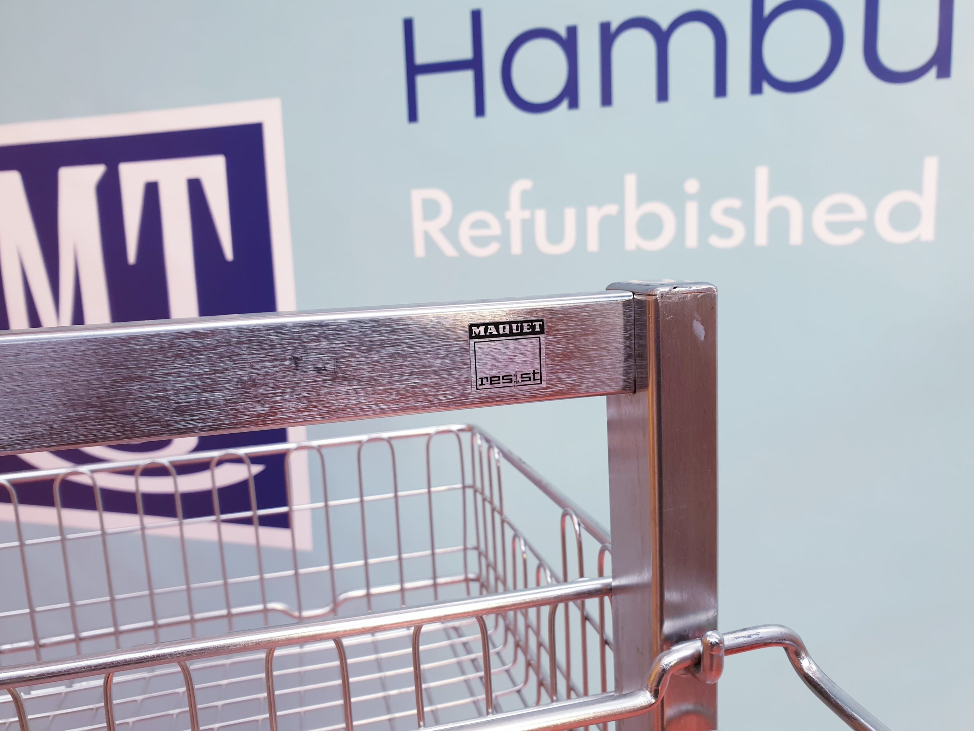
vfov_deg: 53.1
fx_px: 732
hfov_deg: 67.3
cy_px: 366
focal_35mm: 26
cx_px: 487
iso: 64
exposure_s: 1/50
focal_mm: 4.3
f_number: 2.4
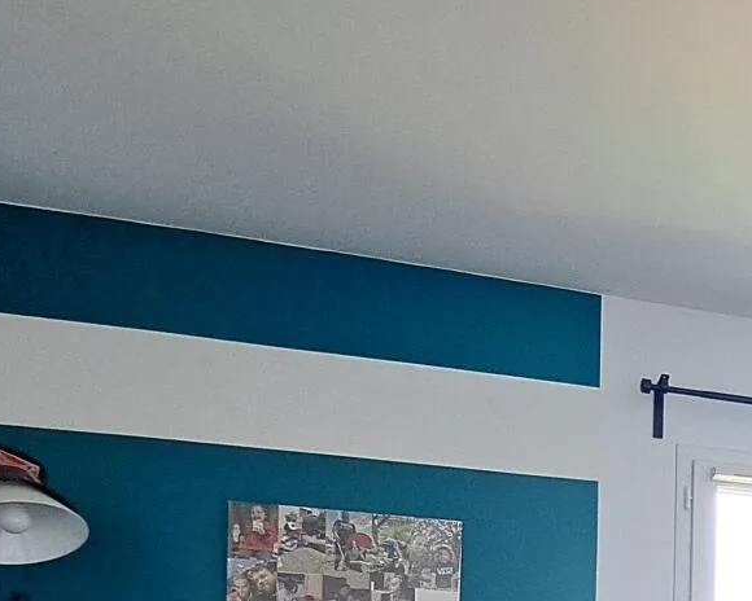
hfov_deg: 37.2
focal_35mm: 42
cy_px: 705
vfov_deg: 30.7
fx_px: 935
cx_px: 817
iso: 125
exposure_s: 1/50
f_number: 2.2
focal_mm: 1.74
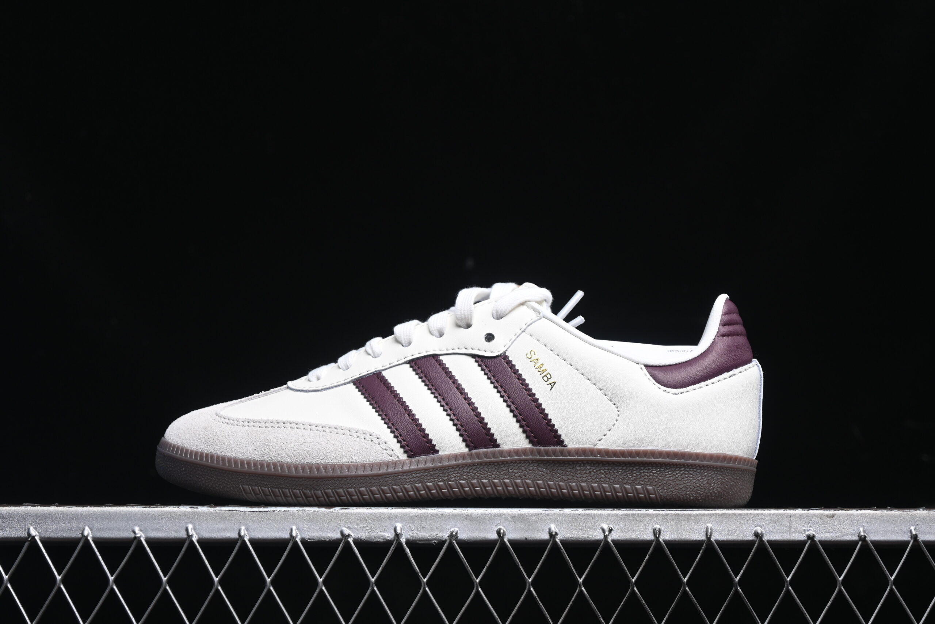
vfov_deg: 18.2
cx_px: 468
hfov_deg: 27.0
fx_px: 1948
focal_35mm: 75
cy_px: 312
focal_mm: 50
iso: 160
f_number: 6.3
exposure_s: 1/60
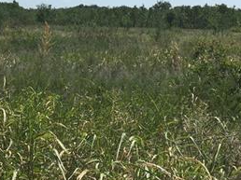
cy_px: 12
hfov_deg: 26.9
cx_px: 78
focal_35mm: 72
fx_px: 501
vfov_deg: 19.9
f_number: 2.2
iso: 32
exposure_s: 1/2639
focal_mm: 4.15
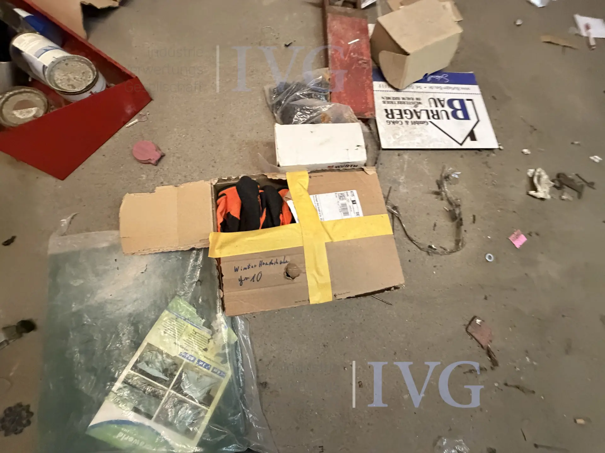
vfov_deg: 85.7
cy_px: 226
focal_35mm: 14
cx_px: 302
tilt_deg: -78.6
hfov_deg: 102.1
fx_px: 245
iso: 640
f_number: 2.2
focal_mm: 2.22
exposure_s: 1/50
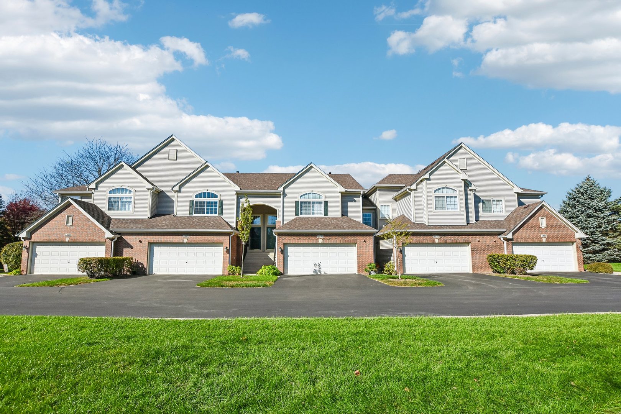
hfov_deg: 100.4
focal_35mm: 15
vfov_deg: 77.3
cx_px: 310
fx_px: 259
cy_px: 207
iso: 500
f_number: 8
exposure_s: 1/2000
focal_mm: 10
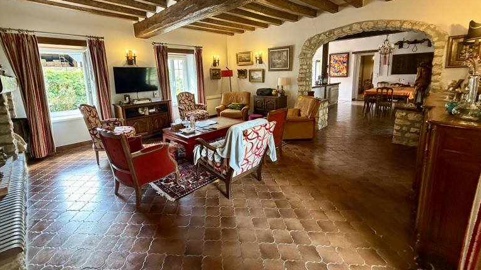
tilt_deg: -8.7
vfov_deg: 66.3
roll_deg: +2.1
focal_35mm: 16
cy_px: 106
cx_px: 240
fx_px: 204
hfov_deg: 99.4
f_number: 2.2
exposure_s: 1/50
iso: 500
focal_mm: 2.22
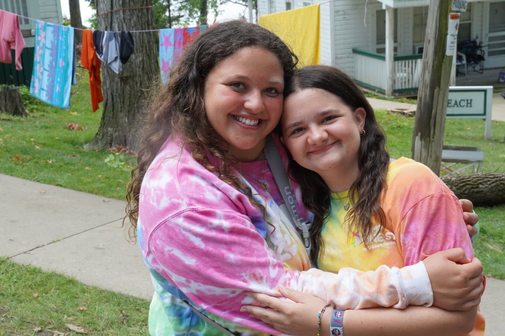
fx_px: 736
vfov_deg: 25.8
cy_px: 168
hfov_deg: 37.9
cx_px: 252
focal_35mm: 52
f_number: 11
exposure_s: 1/160
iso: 1000
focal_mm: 35
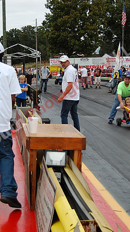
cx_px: 36
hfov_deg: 16.6
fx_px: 442
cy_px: 116
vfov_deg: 29.4
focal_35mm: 72
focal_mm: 30
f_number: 4.2
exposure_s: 1/1000
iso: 220
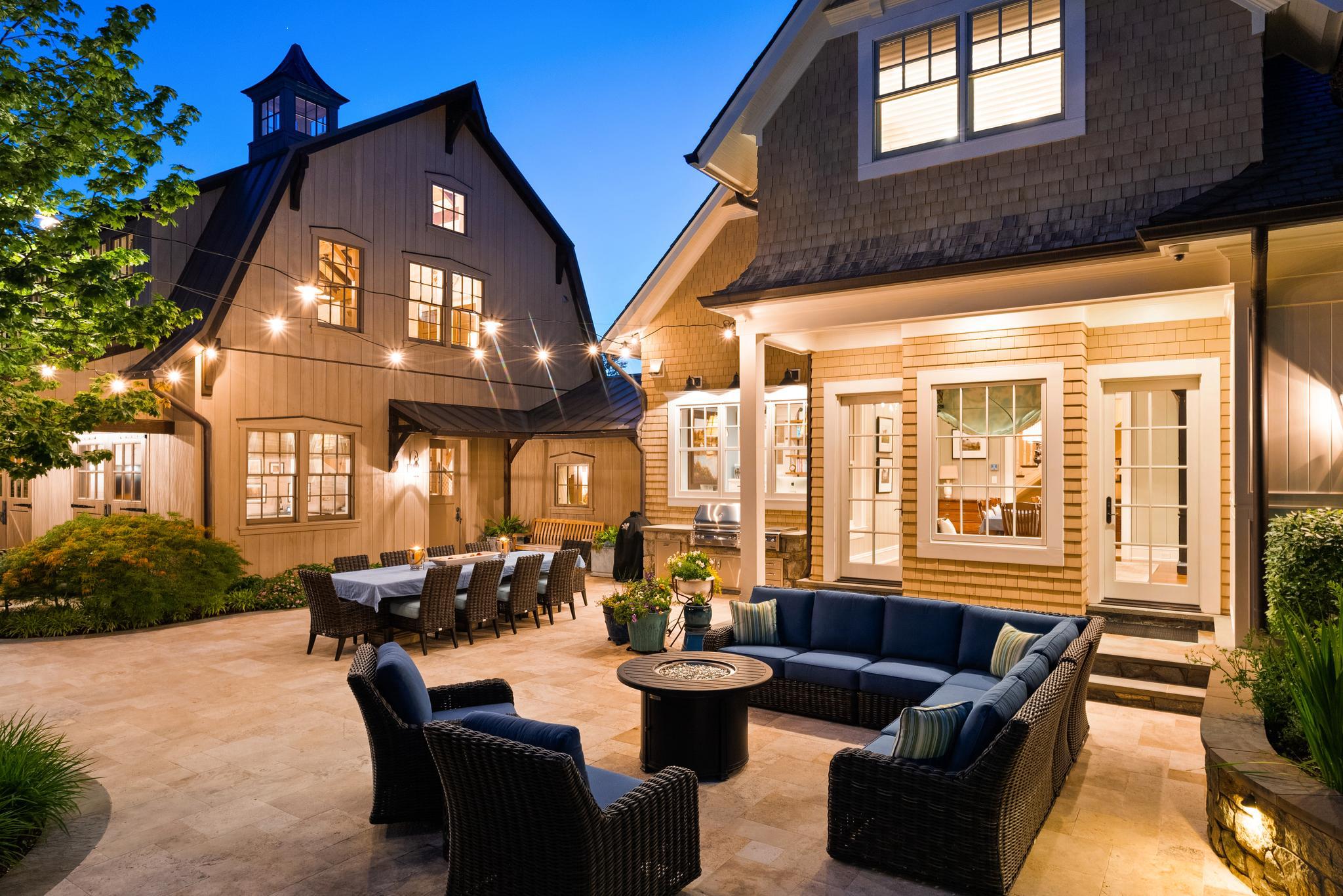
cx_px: 672
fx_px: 784
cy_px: 448
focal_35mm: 21
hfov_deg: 81.2
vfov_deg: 59.5
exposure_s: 2.5
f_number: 8
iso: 800
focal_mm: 21
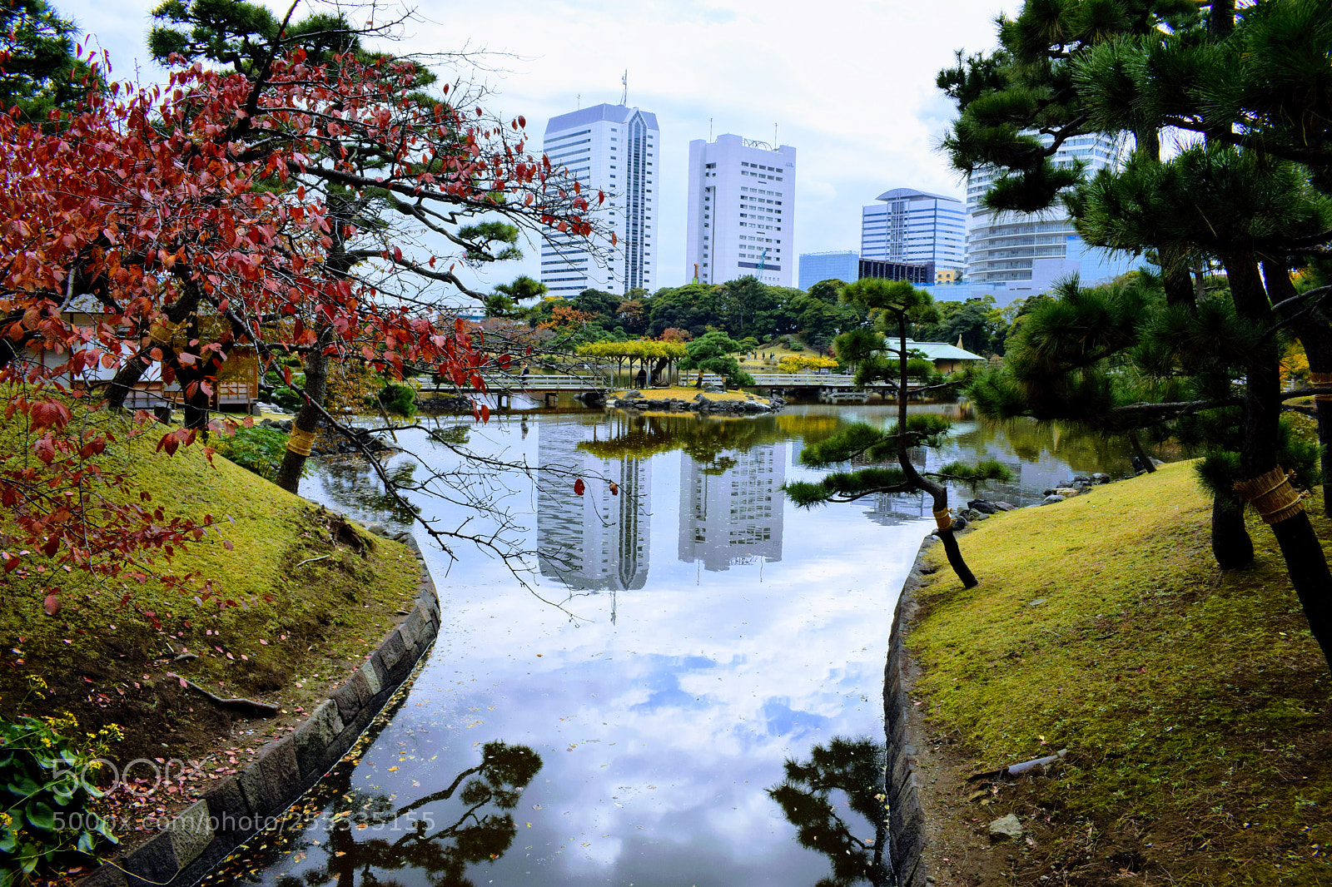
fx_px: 999
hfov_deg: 67.4
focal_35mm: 27
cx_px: 666
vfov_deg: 47.9
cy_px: 444
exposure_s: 1/400
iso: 200
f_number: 10
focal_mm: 18
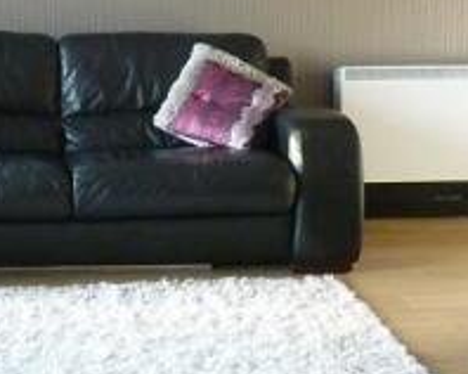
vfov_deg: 15.7
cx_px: 70
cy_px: -37
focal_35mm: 95
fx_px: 1315
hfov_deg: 19.9
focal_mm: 5.5
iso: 400
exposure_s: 1/15
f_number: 2.8
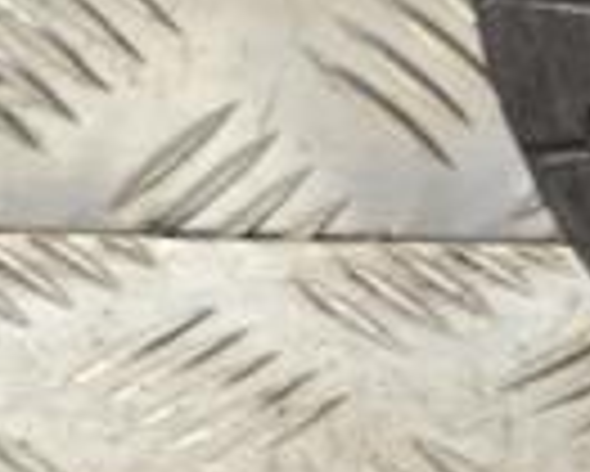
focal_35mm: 355
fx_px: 6206
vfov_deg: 4.3
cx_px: 1130
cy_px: -225
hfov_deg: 5.3
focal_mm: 55
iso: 400
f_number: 5.6
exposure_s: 1/30
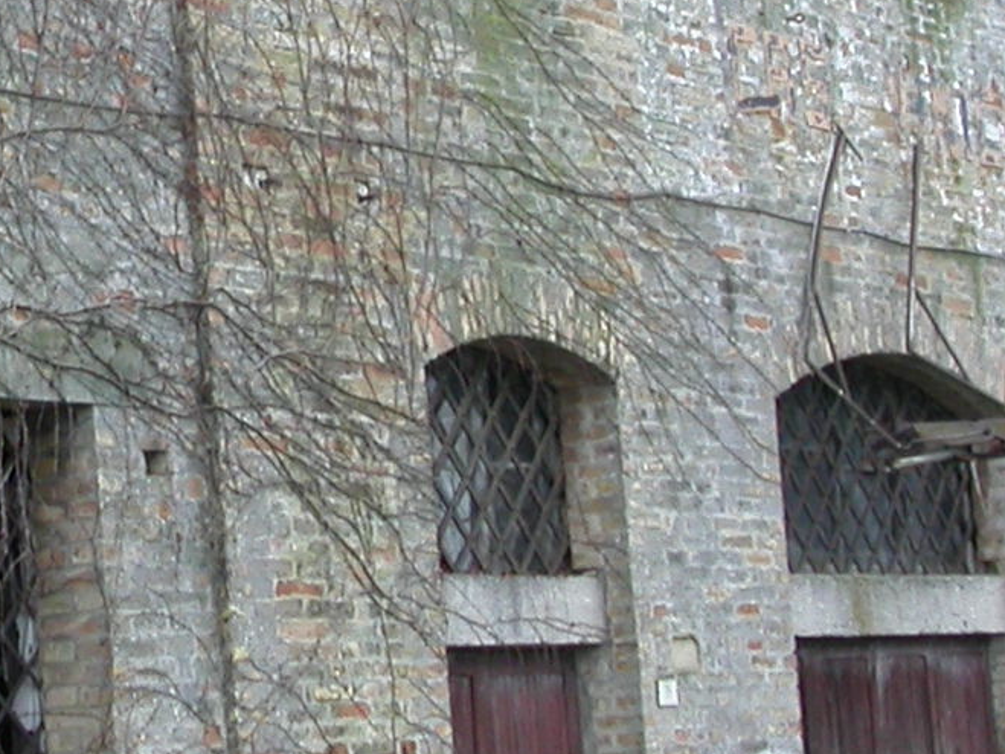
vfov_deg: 11.2
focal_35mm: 131
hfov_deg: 14.8
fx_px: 3803
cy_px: 21
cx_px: -18
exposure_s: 1/48.5
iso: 100
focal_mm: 7.85
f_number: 2.6
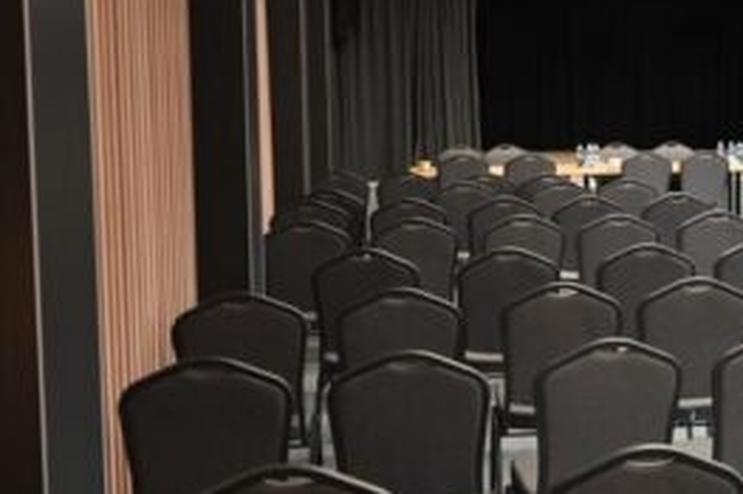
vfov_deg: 21.5
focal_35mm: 63
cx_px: 698
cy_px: 183
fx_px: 1299
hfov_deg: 30.2
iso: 1000
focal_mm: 24
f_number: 4
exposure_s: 1/125
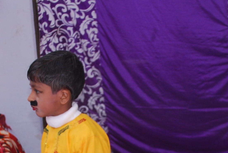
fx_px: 869
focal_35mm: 137
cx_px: 76
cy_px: 165
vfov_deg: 9.9
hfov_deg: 14.9
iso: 200
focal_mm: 26
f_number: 6.3
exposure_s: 1/125
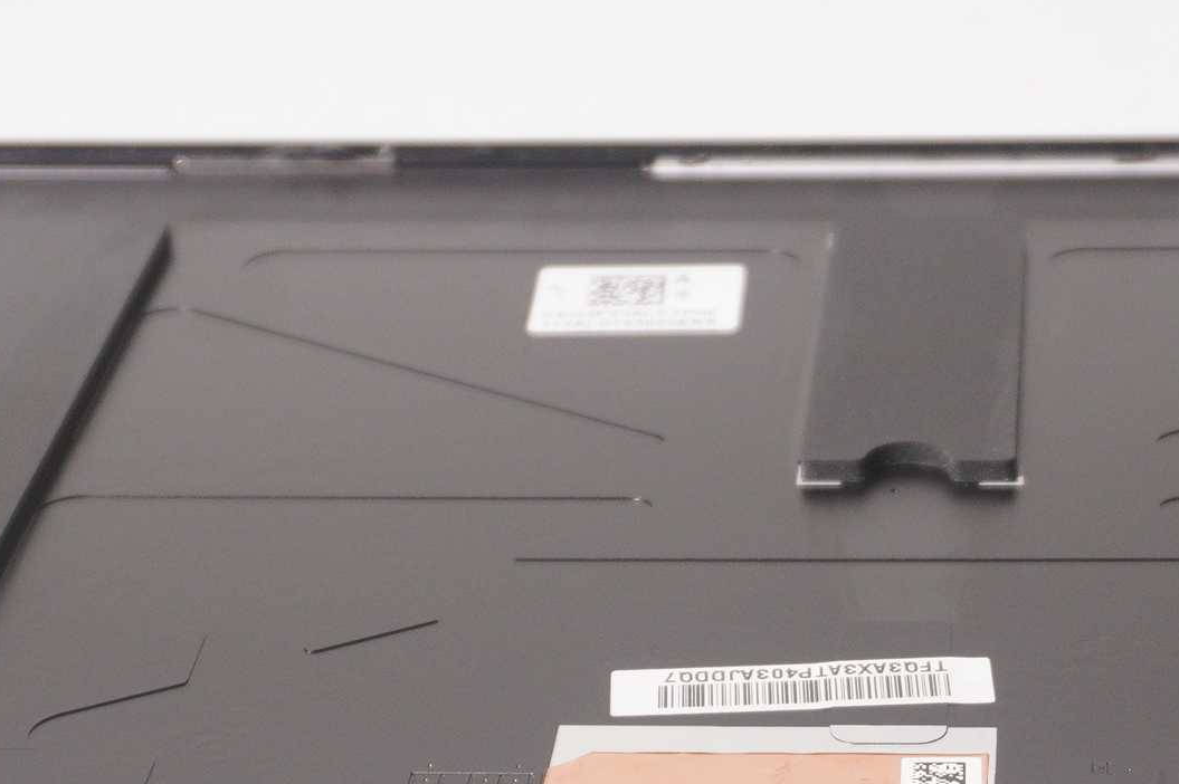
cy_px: 873
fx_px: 3778
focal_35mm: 115
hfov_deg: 17.6
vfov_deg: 11.7
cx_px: 901
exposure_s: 1/125
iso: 640
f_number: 5
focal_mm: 27
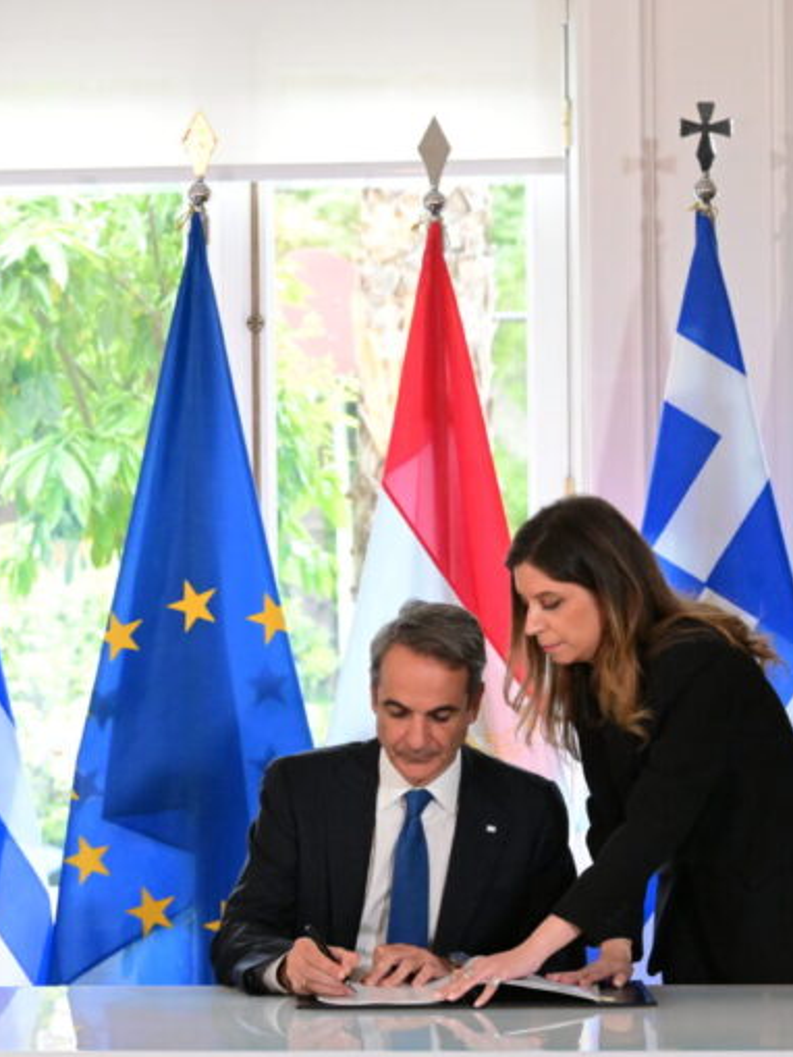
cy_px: 527
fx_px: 4427
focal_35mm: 145
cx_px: 79
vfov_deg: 13.6
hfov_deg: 10.2
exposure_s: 1/640
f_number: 7.1
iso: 10000
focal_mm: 100
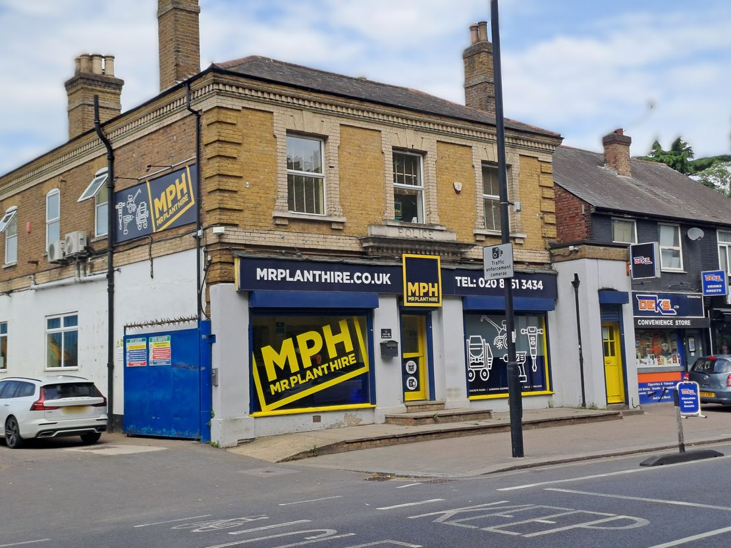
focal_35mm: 25
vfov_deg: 54.9
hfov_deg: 69.4
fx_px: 528
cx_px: 366
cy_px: 274
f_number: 1.8
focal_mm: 4.65
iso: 32
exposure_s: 1/1515
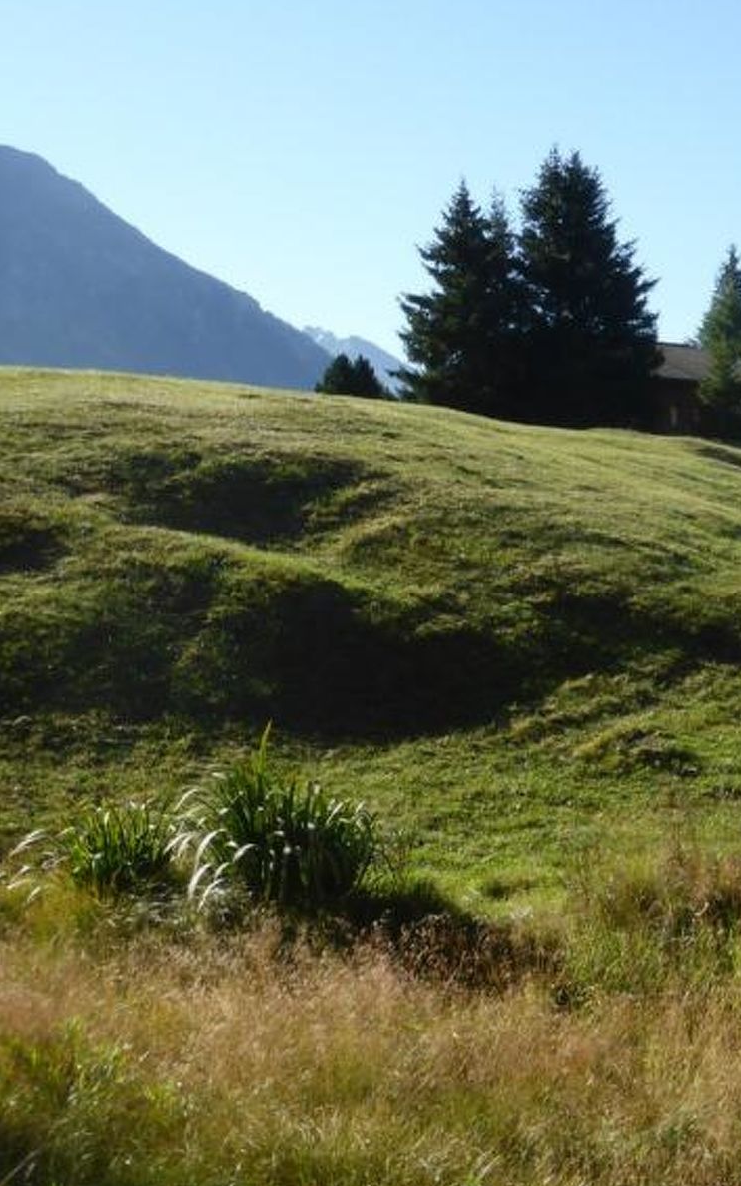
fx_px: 2068
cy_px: 645
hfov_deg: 18.6
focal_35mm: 64
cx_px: 1021
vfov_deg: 32.0
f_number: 3.7
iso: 100
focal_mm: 6.1
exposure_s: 1/640
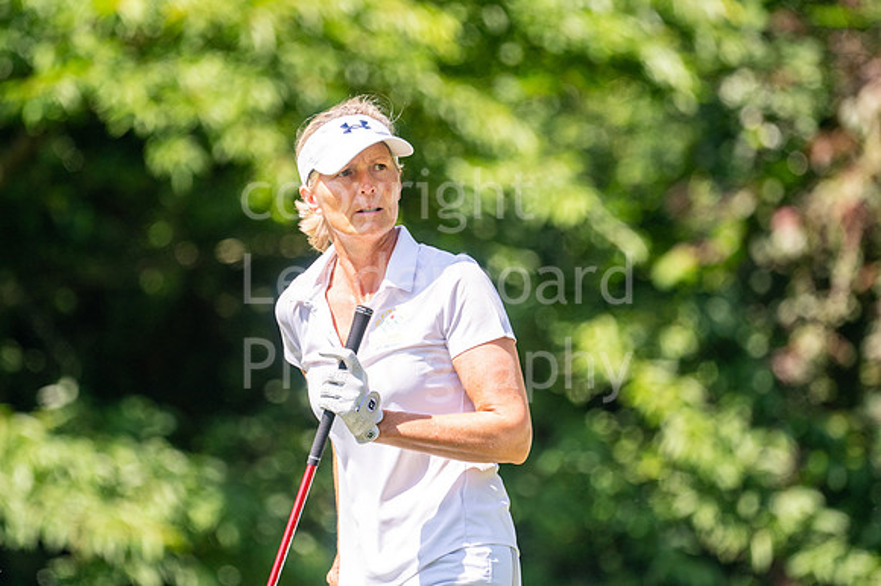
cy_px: 293
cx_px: 440
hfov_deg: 4.6
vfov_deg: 3.1
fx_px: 11006
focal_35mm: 450
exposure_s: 1/1000
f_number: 4.5
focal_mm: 300
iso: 200
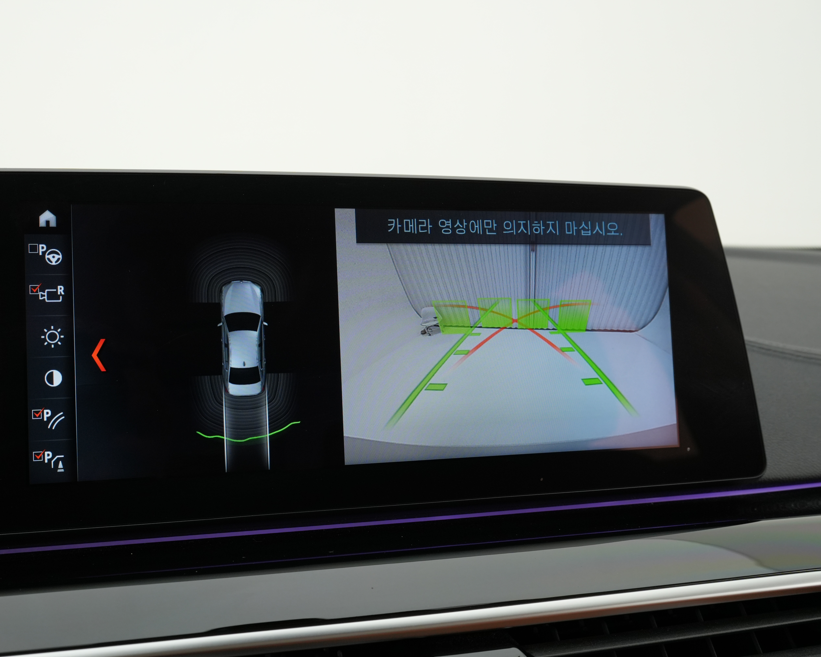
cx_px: 316
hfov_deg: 47.6
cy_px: 336
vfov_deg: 39.2
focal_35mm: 38
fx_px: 923
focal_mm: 21.9
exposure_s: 1/30
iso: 500
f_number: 7.1
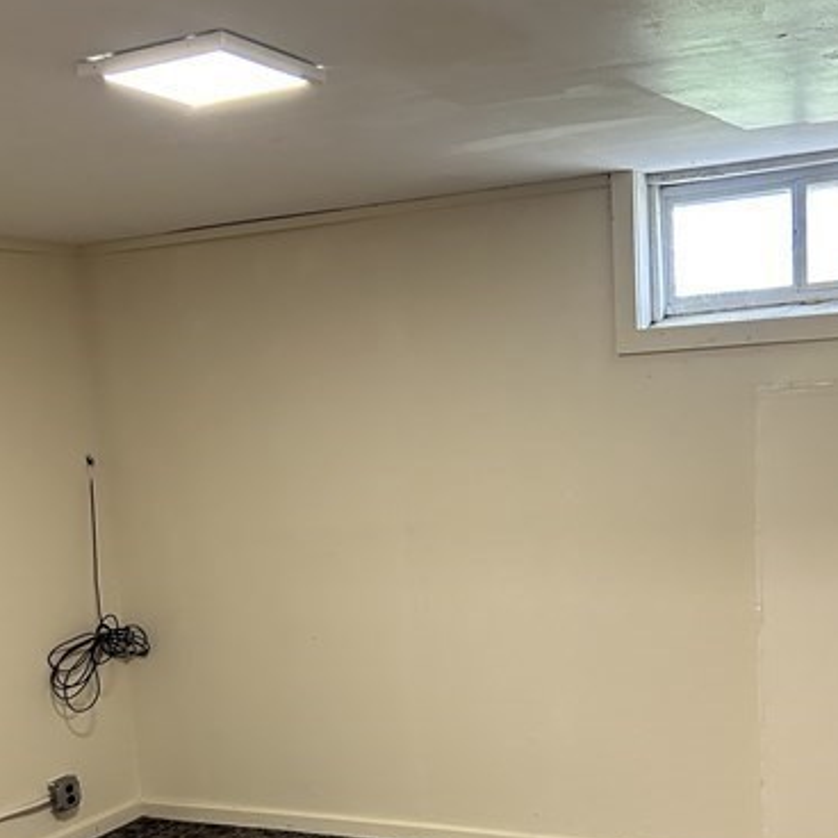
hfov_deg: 35.3
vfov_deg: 34.5
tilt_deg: -10.6
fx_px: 1315
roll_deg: +3.8
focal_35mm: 48
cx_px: 469
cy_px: 649
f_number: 1.5
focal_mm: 5.7
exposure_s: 1/60
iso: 250
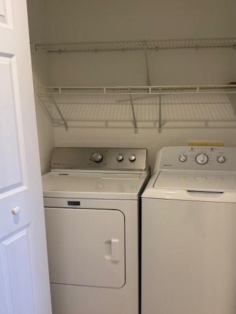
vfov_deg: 55.1
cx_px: 137
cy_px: 180
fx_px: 300
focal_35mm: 33
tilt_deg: -13.4
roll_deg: +0.5
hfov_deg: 42.8
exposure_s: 1/120
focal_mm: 6.76
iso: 160
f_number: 1.78
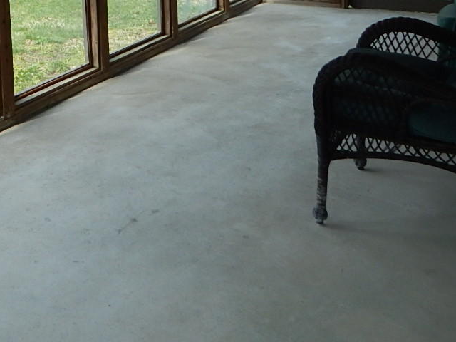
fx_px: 725
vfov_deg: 24.0
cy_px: -74
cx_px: -27
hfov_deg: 31.6
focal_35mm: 55
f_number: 3
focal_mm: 4
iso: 125
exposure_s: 1/320
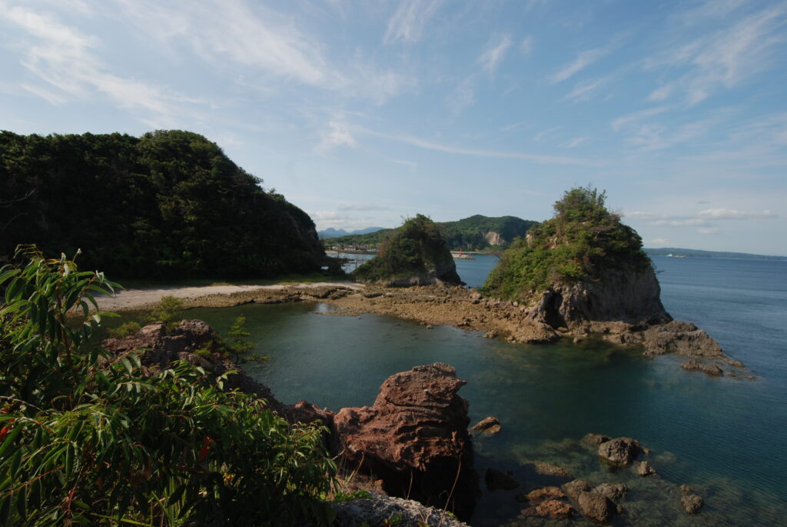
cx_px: 394
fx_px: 427
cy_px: 264
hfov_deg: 85.4
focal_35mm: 20
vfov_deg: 63.3
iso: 100
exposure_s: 1/200
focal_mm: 13
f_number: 7.1
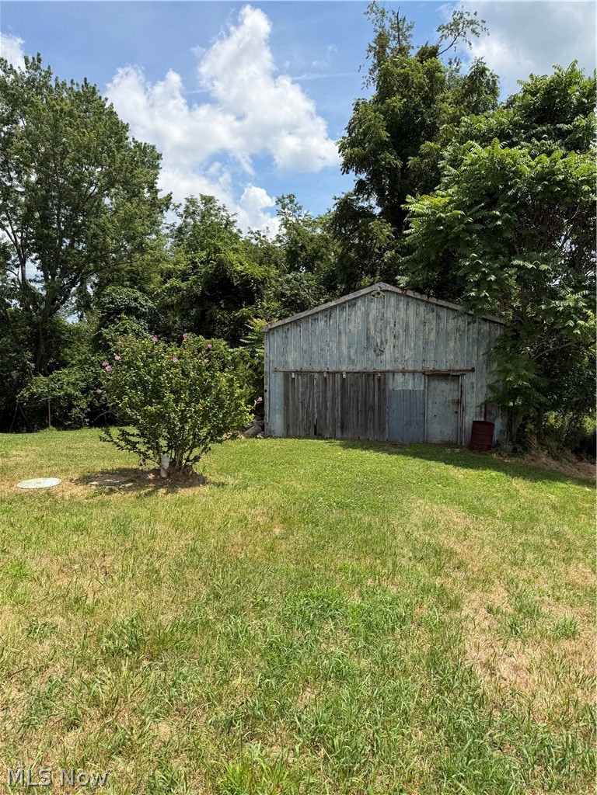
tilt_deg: -6.1
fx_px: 552
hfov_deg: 56.8
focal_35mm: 24
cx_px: 298
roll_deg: +1.5
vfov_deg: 71.6
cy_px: 398
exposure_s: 1/3584
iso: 80
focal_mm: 6.76
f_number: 1.78
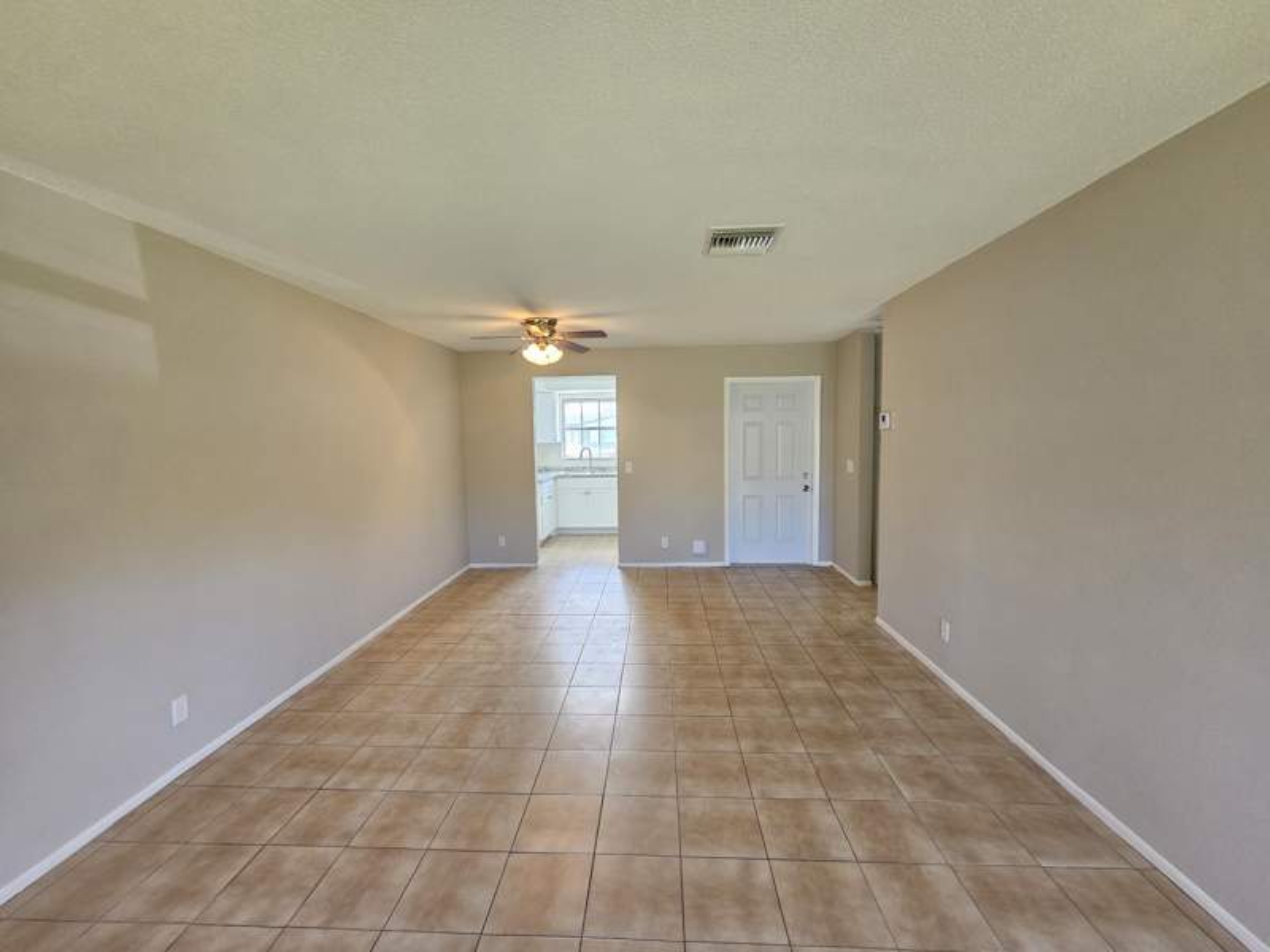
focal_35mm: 13
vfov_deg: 89.9
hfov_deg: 106.2
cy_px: 476
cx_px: 635
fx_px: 477
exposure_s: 1/60
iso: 200
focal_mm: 2.2
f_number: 2.2
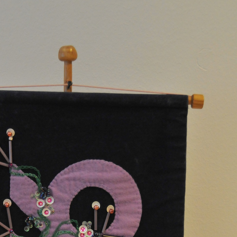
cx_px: 72
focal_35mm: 132
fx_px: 1022
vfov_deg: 13.0
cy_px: 263
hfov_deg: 13.2
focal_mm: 44
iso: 1600
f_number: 5
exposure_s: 1/100
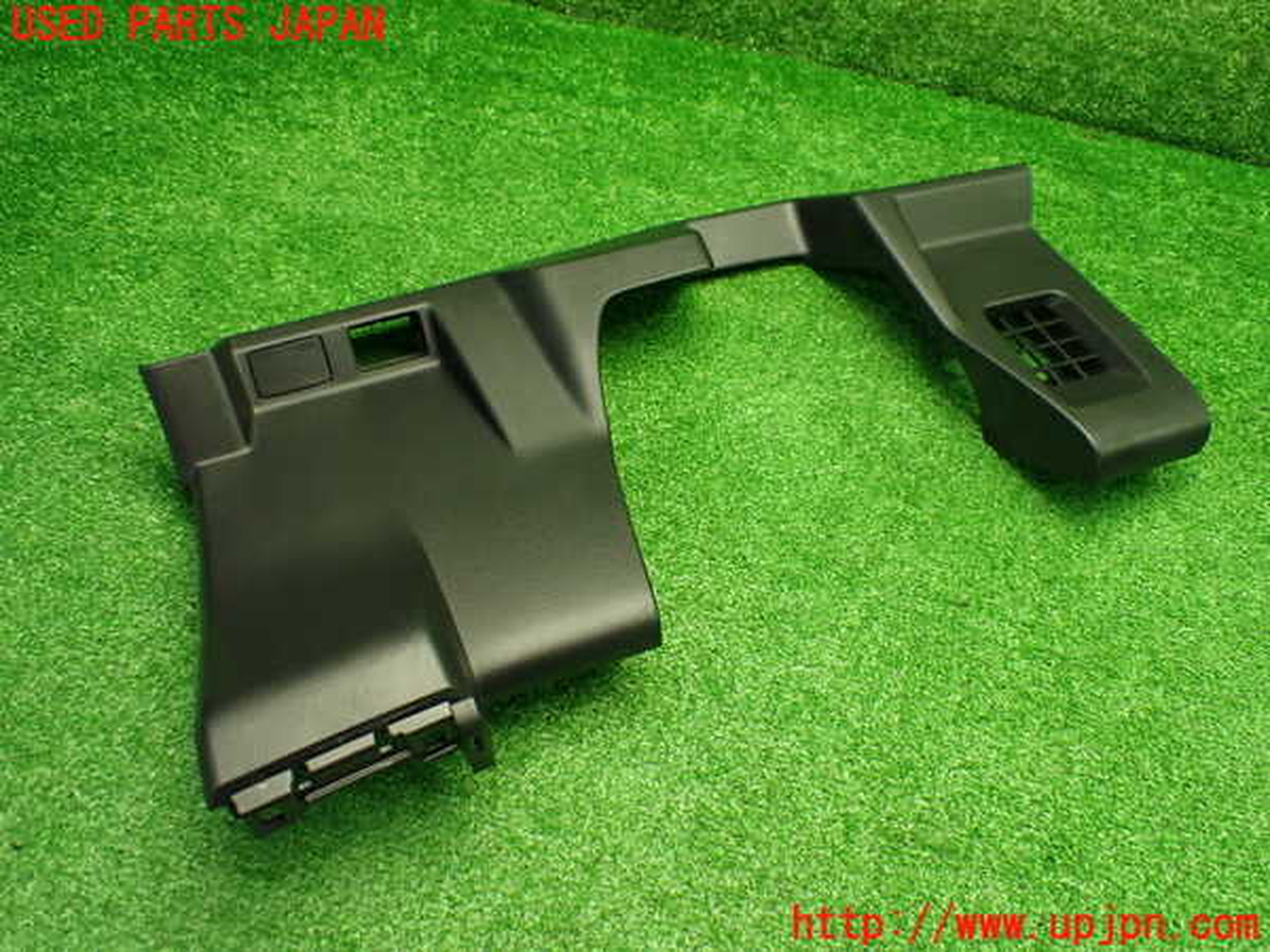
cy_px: 476
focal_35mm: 30
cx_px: 635
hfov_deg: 60.0
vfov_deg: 46.8
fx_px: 1101
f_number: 2.3
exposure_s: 1/100
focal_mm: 5.4
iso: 800
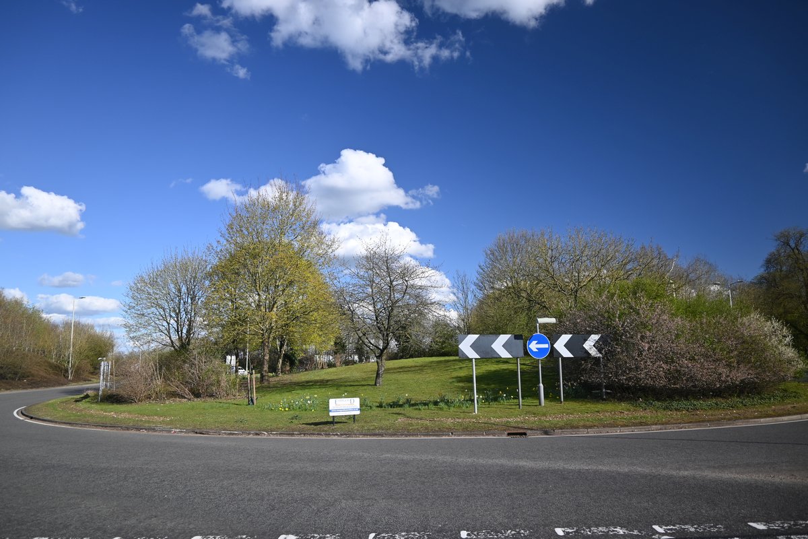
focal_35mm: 24
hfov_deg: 73.7
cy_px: 270
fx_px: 539
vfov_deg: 53.1
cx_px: 404
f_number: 4
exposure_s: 1/400
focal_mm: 16
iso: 100
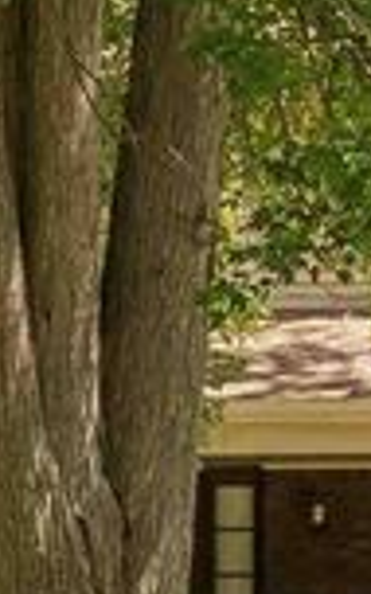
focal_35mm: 206
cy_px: 416
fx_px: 3333
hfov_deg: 6.3
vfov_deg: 10.2
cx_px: 535
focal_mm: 30
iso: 400
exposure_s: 1/40
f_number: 16
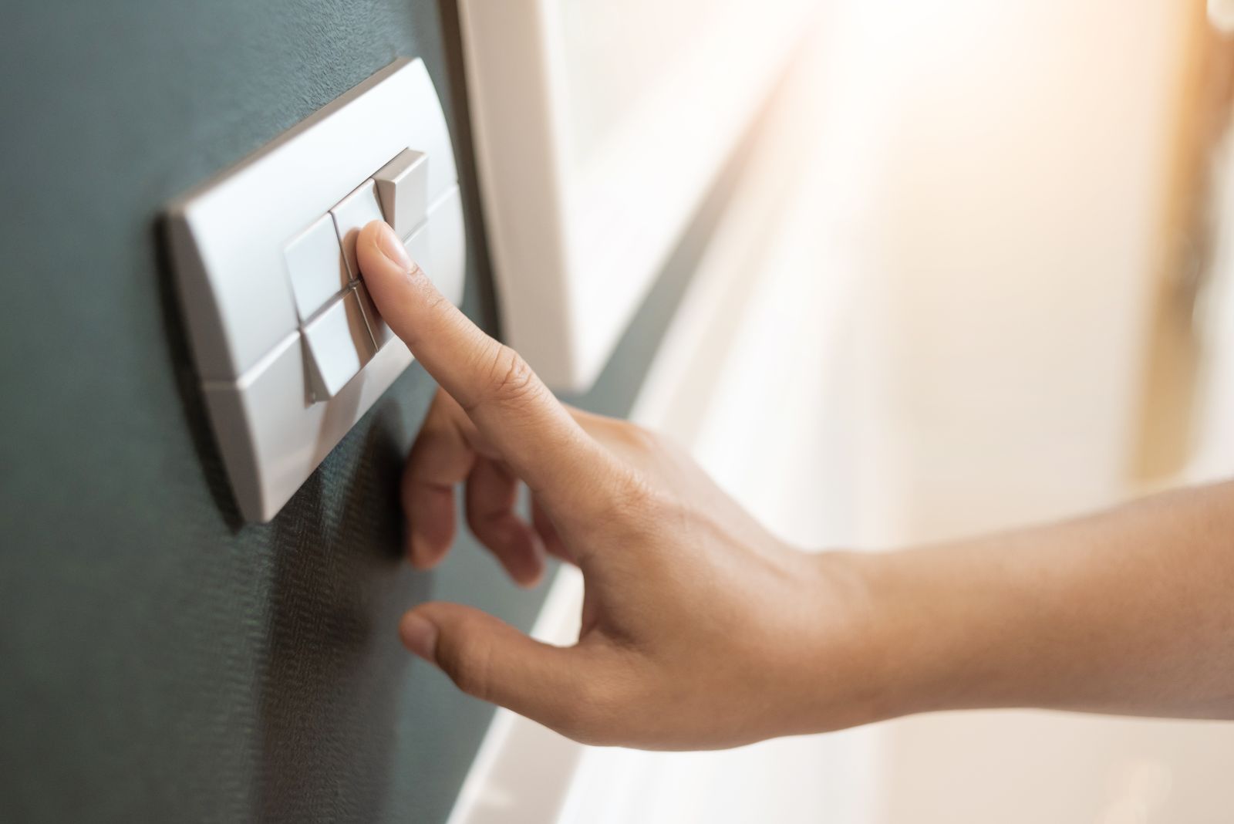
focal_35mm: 35
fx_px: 1200
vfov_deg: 37.9
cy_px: 412
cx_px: 617
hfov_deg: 54.4
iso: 400
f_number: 2.8
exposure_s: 1/125
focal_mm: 35
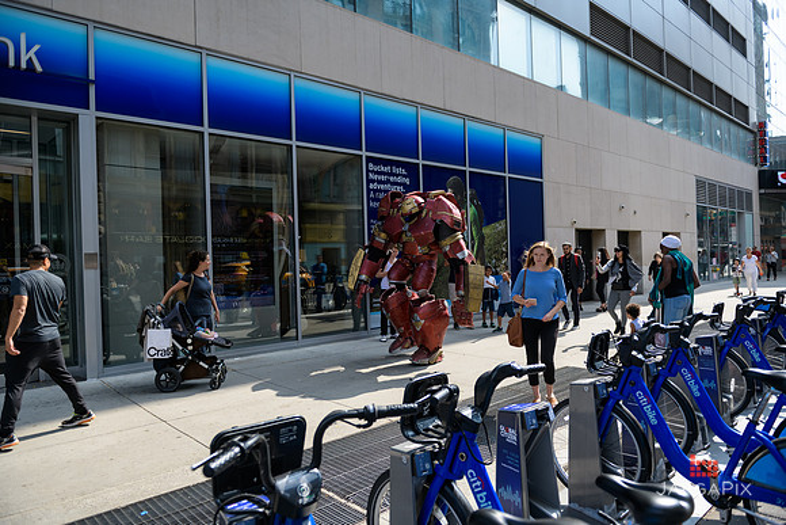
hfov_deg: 73.7
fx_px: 524
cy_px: 262
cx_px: 393
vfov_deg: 53.2
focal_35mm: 24
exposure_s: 1/1250
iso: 200
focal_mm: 24
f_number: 3.2
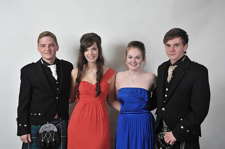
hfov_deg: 34.5
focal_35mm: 58
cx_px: 112
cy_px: 74
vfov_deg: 23.4
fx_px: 362
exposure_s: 1/160
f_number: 7.1
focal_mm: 58
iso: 1000
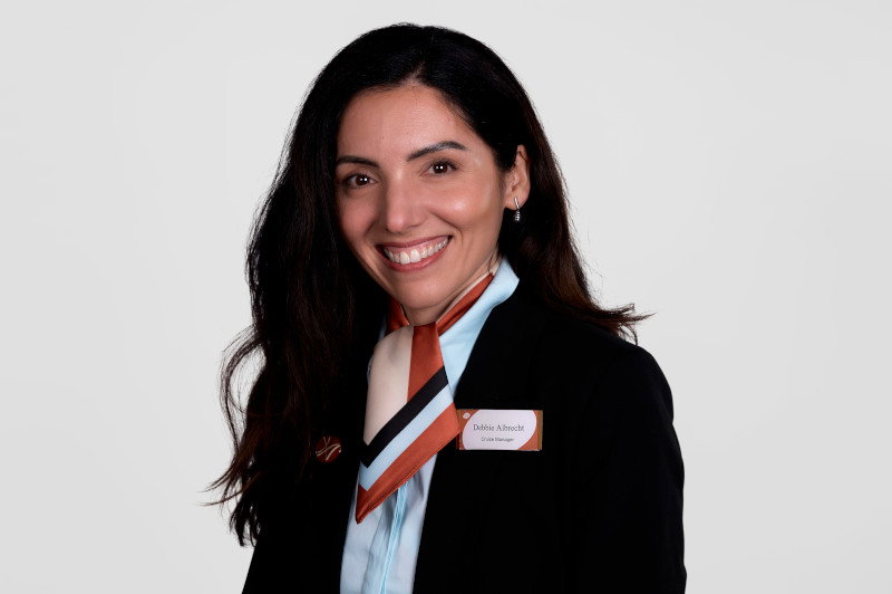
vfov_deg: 15.2
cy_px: 297
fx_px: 2228
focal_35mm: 90
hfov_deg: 22.6
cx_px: 446
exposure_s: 1/125
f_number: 6.8
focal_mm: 90
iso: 140
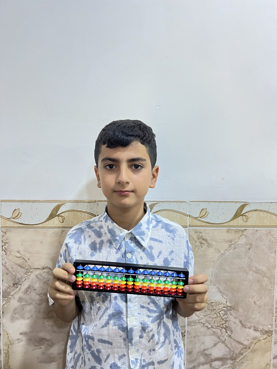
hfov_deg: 53.1
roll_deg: -1.1
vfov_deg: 67.3
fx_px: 277
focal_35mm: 26
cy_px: 184
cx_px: 138
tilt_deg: -3.0
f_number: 1.5
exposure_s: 1/60
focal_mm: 5.7
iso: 160
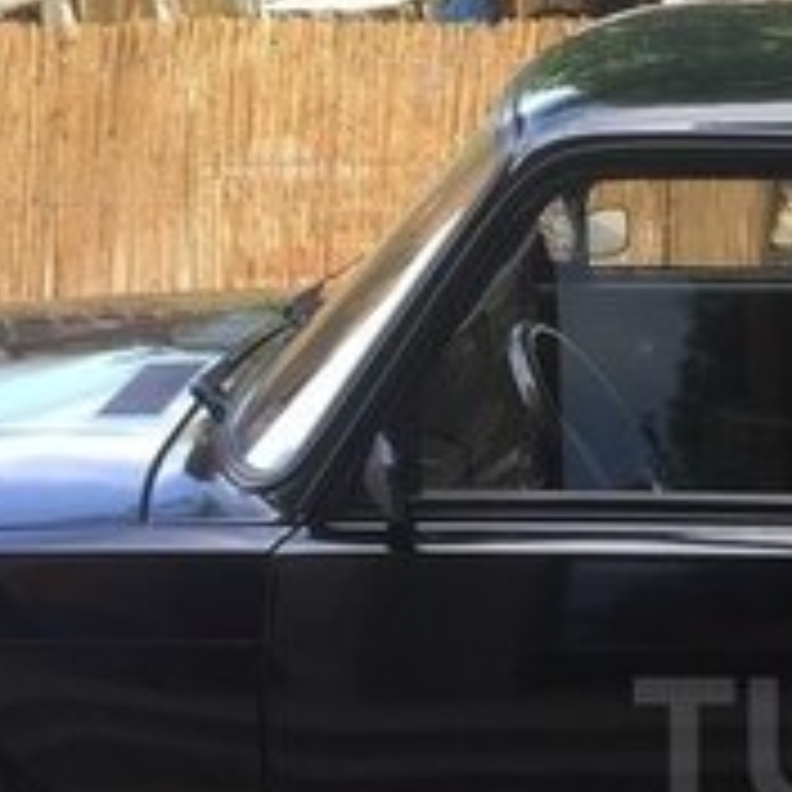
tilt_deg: -23.9
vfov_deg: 17.8
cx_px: 1094
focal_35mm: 96
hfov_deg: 16.8
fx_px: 2485
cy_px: 745
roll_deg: -0.5
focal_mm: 4.15
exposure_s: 1/188
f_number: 2.2
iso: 32
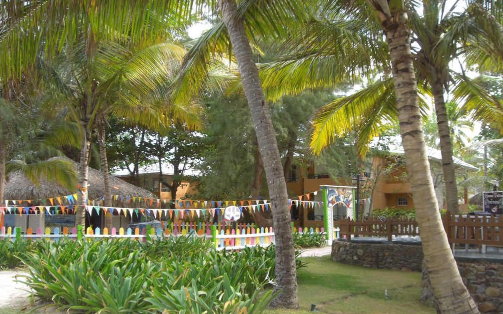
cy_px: 187
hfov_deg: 48.2
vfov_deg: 31.2
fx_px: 562
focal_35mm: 41
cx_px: 256
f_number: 2.7
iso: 64
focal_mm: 6.2
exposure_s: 1/125
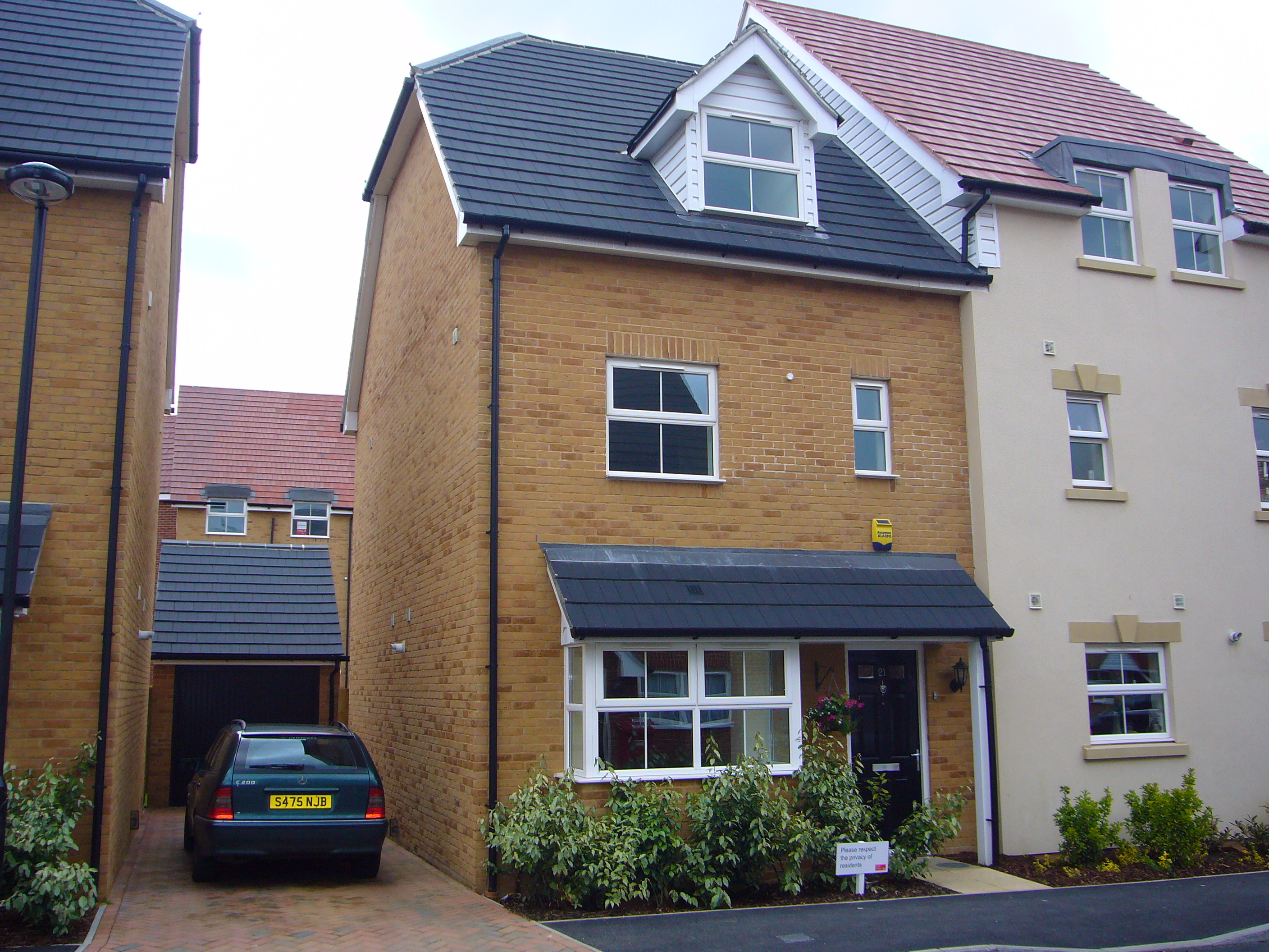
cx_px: 634
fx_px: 1210
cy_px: 476
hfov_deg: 55.4
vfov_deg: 42.9
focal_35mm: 33
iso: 80
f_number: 6.3
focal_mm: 5.4
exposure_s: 1/160
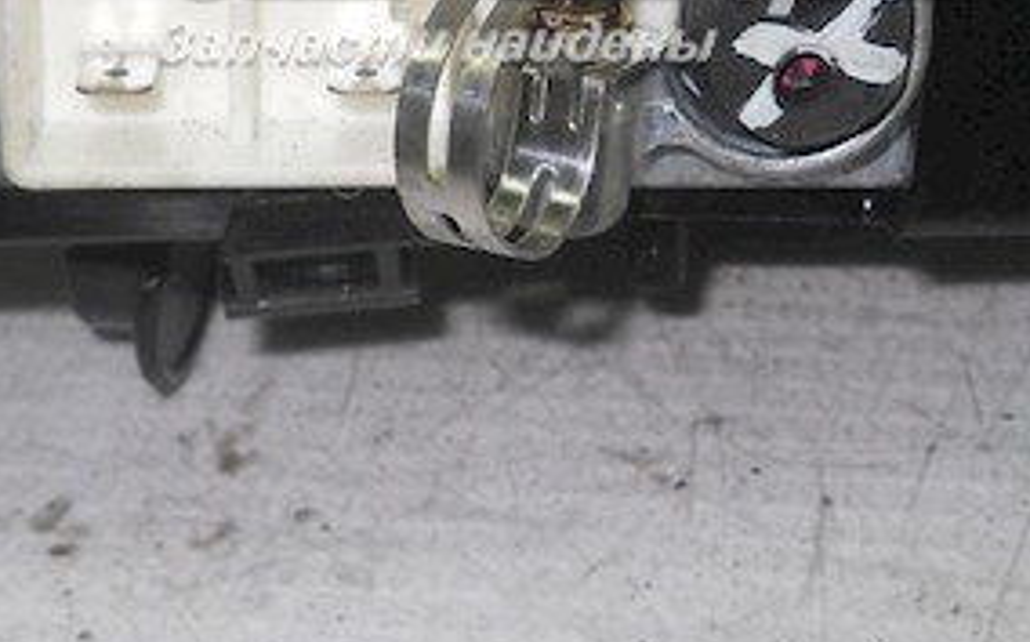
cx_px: 573
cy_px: -62
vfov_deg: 13.1
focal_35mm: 98
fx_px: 2749
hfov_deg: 21.2
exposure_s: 1/40
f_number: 5.5
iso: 80
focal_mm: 6.72
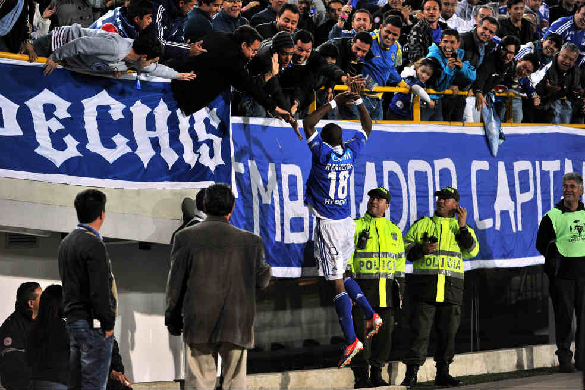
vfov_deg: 6.9
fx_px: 3248
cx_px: 292
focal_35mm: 200
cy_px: 195
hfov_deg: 10.3
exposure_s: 1/1000
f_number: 4
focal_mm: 200
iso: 2500
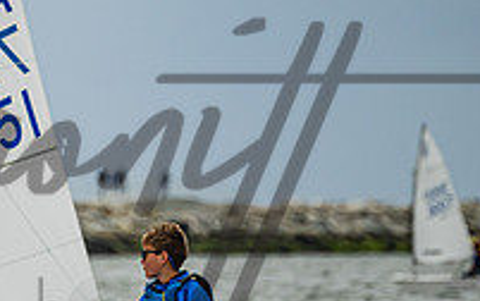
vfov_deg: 1.1
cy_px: 135
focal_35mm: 1242
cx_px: 19
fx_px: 16261
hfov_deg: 1.7
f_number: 5.6
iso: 320
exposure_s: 1/3200
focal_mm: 400
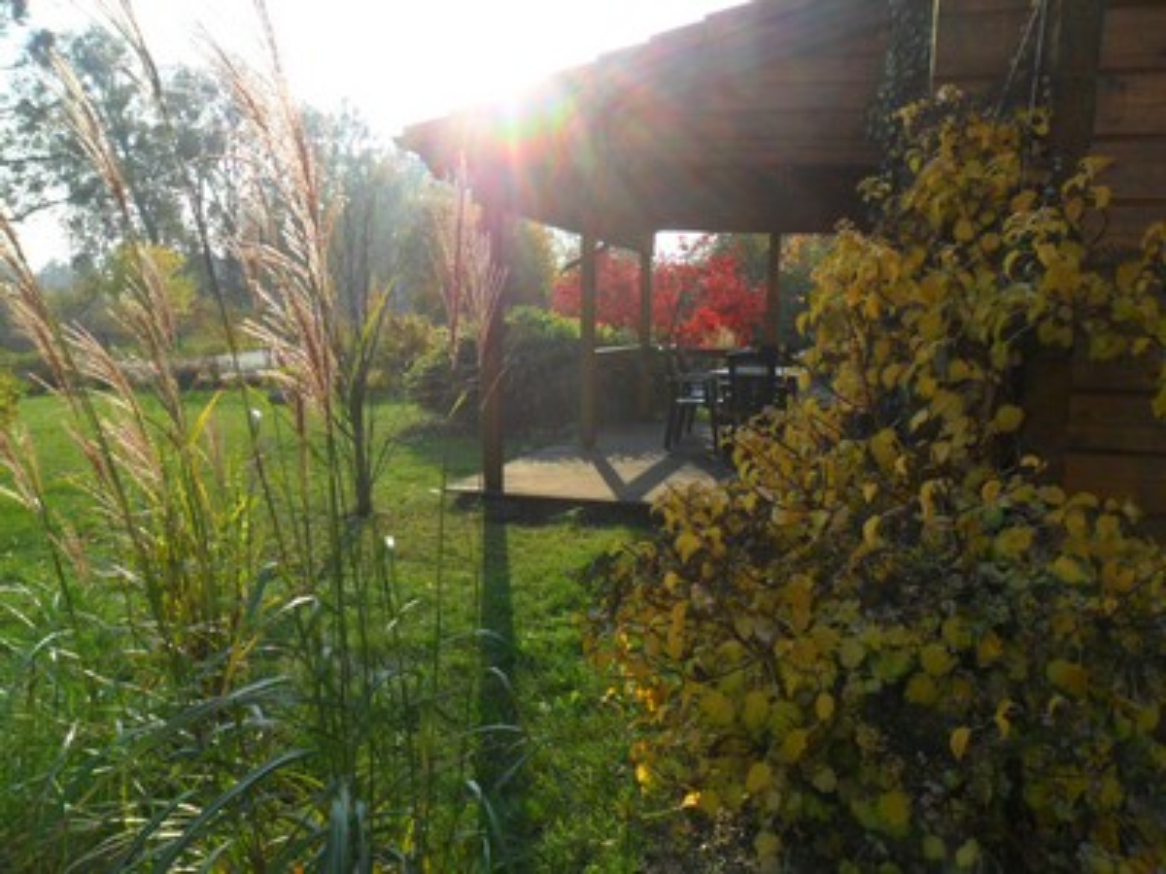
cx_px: 583
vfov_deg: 51.4
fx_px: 909
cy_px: 437
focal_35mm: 27
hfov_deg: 65.3
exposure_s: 1/500
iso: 100
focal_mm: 4.9
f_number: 3.5
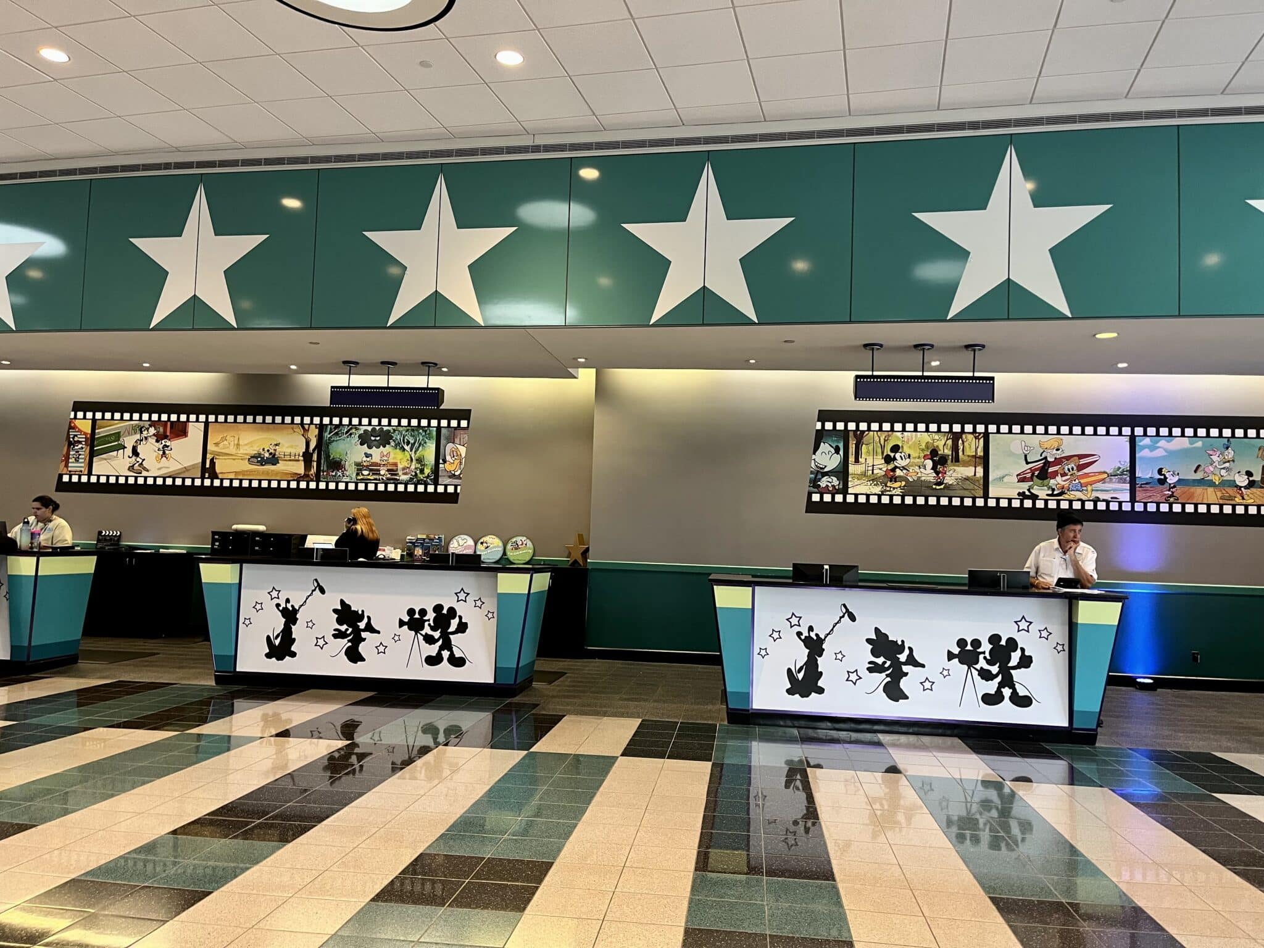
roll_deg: -1.5
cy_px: 474
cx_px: 632
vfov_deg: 53.1
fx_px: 949
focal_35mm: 26
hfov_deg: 67.3
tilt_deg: +4.0
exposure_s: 1/60
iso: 320
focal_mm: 5.1
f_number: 1.6
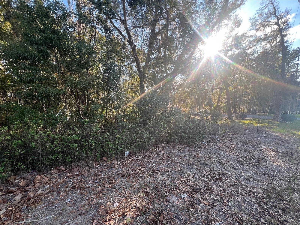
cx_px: 150
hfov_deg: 106.2
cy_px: 112
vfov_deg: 89.9
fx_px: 113
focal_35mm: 13
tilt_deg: -0.6
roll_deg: +2.2
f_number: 1.8
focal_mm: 1.57
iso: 32
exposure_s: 1/217
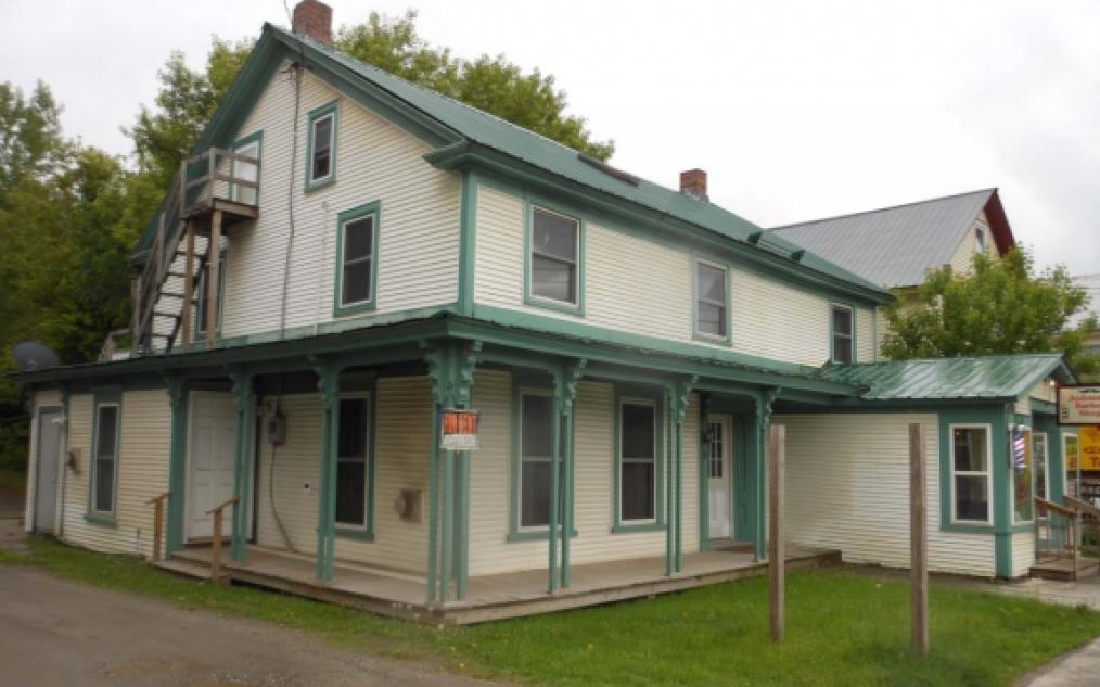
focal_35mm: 30
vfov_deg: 41.7
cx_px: 547
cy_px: 402
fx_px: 899
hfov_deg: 62.9
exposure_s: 1/160
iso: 80
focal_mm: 5
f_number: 3.7
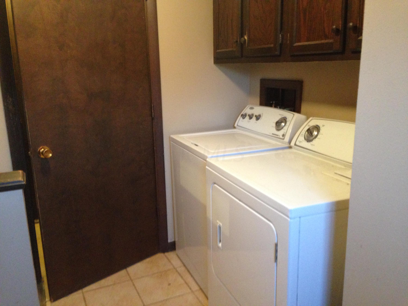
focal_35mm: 33
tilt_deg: -14.1
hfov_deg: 55.4
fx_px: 389
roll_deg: +1.6
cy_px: 153
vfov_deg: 42.9
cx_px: 204
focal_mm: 4.12
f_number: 2.4
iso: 400
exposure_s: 1/17
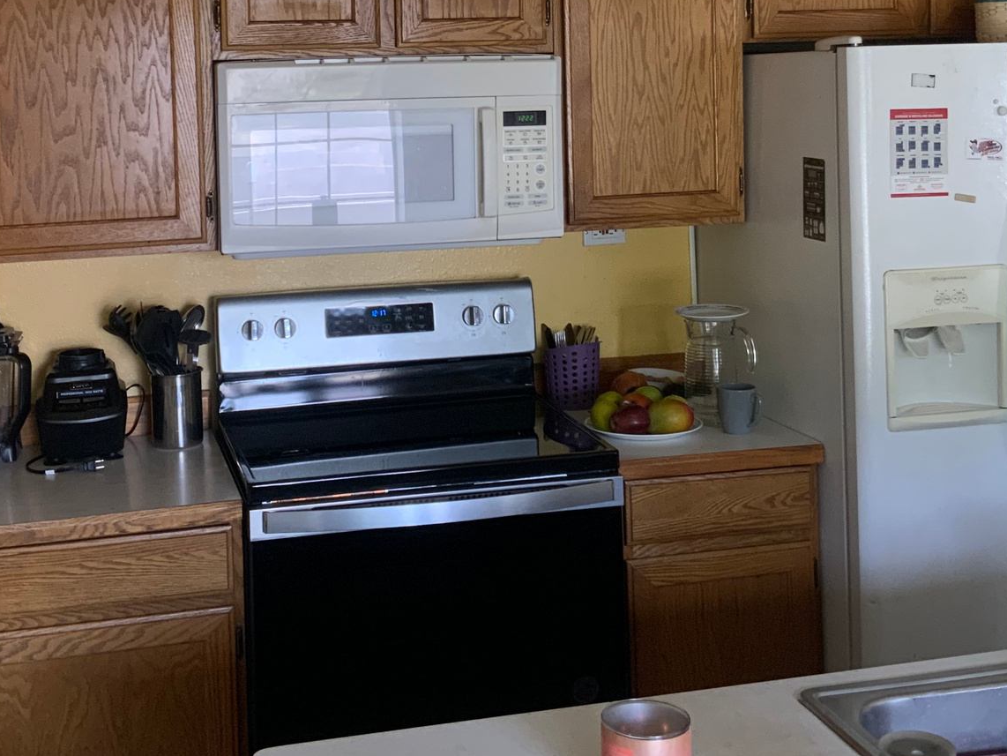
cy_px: 130
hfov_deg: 36.7
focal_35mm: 52
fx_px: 1513
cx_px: 433
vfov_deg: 27.4
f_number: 1.8
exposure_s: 1/60
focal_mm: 3
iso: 80
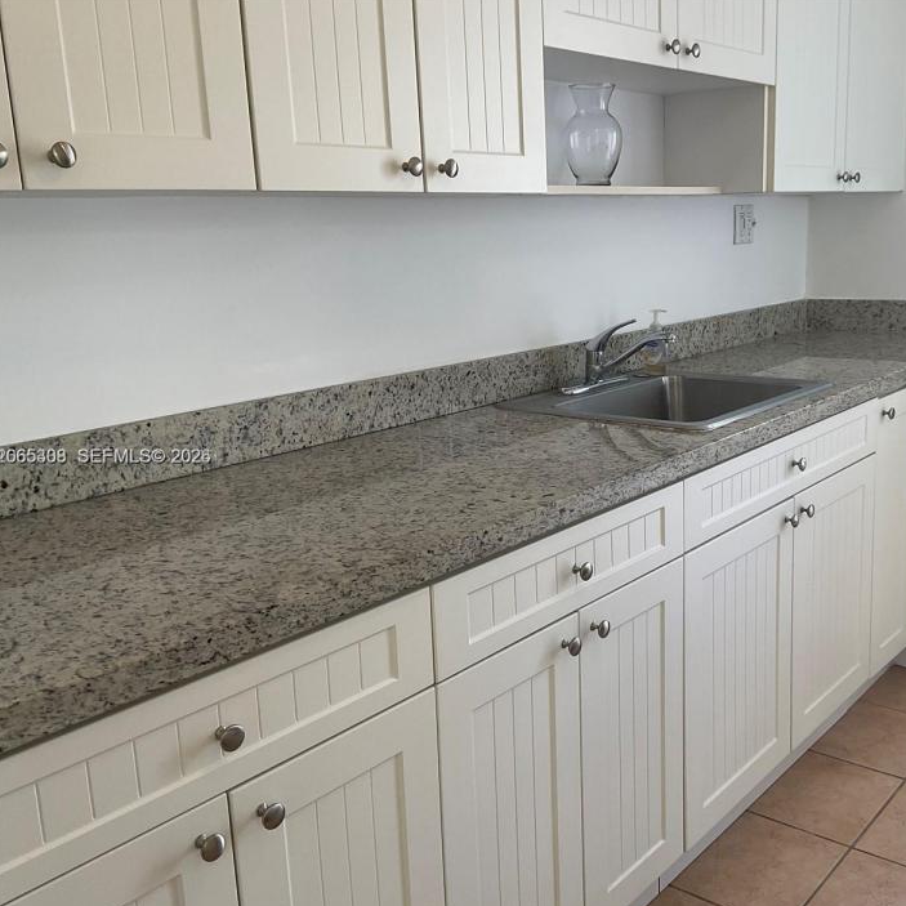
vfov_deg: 47.2
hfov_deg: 46.6
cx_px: 589
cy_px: 458
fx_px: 1036
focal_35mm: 35
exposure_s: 1/120
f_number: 1.8
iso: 32
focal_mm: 3
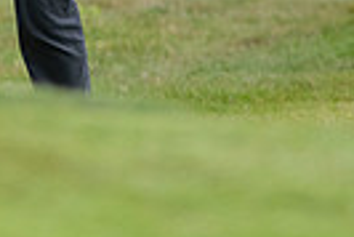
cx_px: -256
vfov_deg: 0.7
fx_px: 19363
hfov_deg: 1.0
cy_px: -238
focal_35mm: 1967
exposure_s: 1/2500
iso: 800
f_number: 4
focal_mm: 300
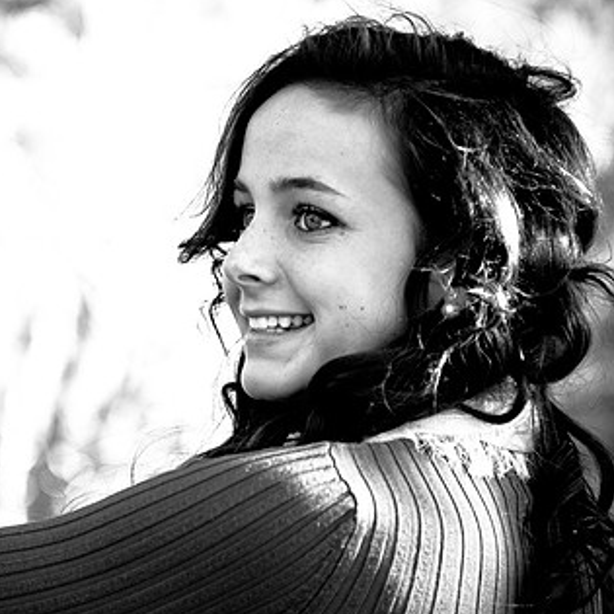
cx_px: 170
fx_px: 3291
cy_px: 362
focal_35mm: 164
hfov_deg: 10.6
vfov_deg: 10.7
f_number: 3.2
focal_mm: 70
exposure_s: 1/250
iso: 200
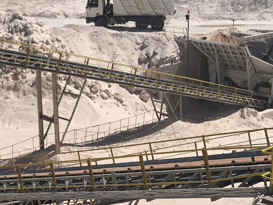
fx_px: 639
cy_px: 194
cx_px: 104
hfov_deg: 24.1
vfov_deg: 17.9
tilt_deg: -21.3
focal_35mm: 81
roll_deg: +1.6
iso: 20
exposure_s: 1/6410
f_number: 1.8
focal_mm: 3.99
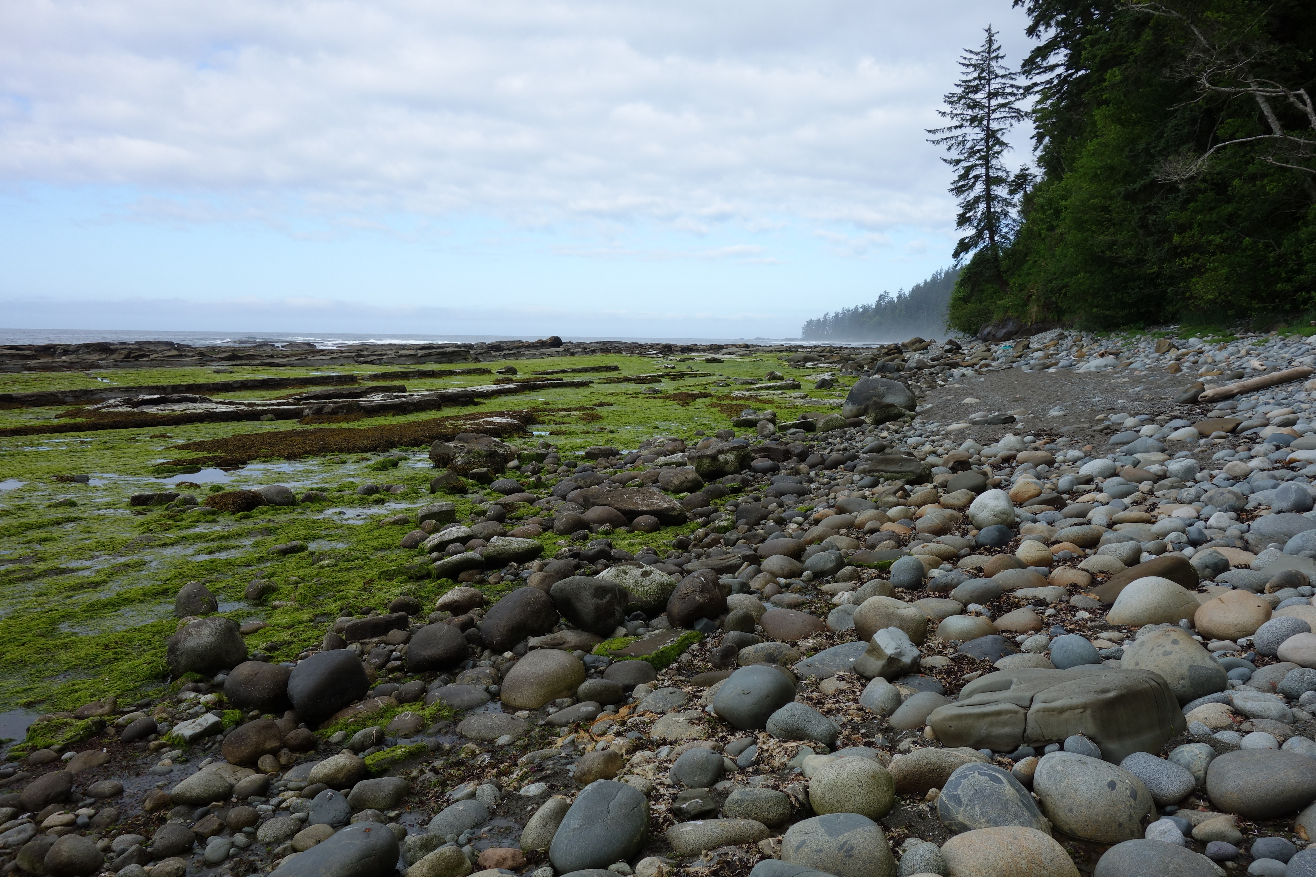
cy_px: 438
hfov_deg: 65.5
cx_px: 658
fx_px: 1023
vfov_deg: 46.4
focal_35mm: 28
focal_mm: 10.4
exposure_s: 1/320
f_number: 5.6
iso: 125
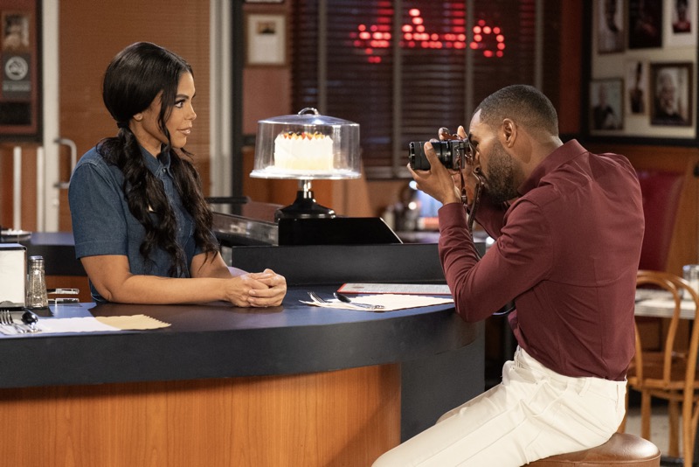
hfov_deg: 26.3
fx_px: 1496
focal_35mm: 77
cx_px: 350
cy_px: 234
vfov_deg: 17.7
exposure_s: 1/500
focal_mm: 77
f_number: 2.8
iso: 8000
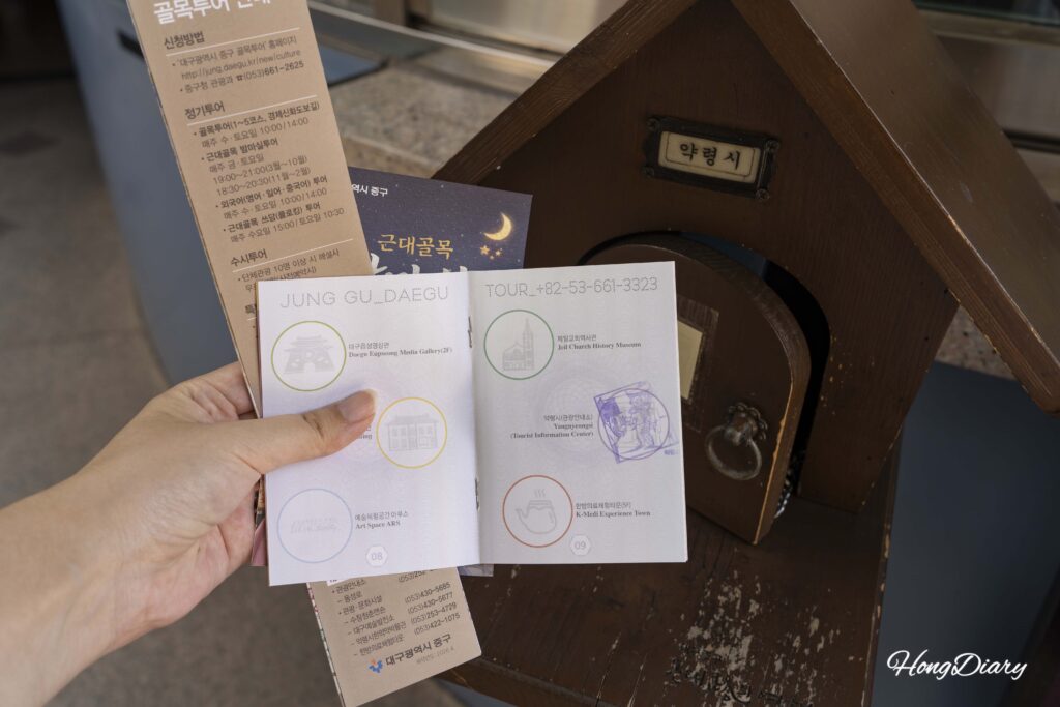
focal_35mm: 32
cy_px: 354
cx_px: 530
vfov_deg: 41.1
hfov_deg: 58.7
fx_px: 942
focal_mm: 32
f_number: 6.3
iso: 100
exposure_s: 1/125
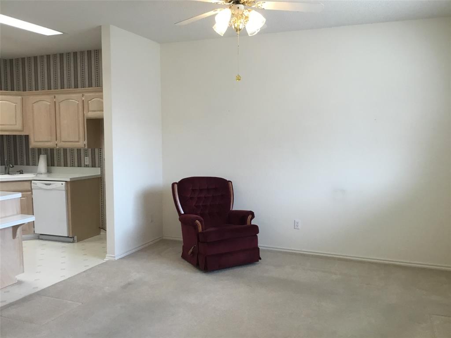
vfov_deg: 45.4
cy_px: 169
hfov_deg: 58.4
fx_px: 404
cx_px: 226
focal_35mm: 31
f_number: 2.4
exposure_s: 1/30
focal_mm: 3.3
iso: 40
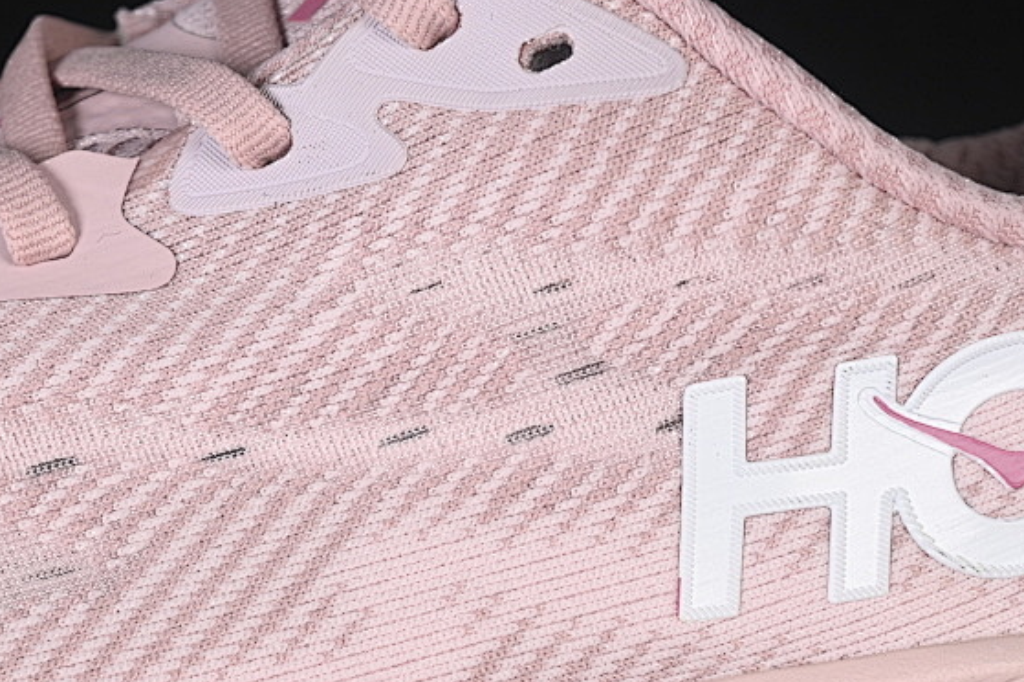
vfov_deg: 9.4
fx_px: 4122
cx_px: 368
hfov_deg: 14.1
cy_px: 605
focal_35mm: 145
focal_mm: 50
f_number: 7.1
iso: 160
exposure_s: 1/80
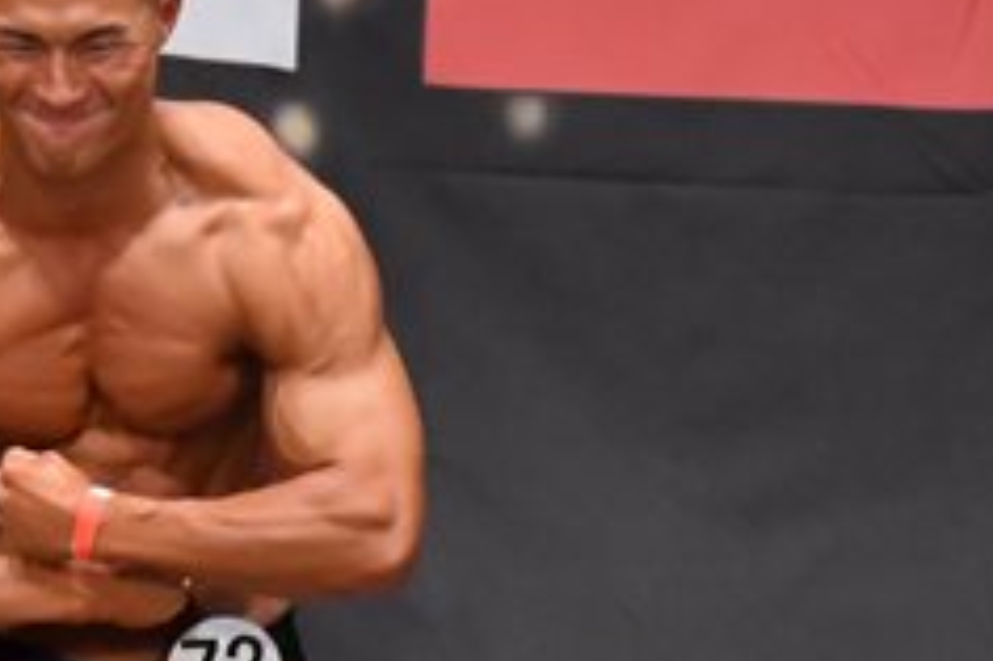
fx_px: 20397
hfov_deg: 2.8
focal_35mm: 740
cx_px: 124
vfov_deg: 1.9
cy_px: 770
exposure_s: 1/400
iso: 6400
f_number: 5.6
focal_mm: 150
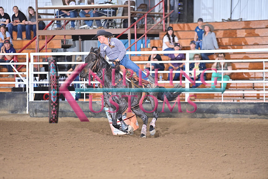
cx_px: 134
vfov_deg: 6.9
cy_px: 90
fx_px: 1489
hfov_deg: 10.3
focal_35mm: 200
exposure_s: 1/250
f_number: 3.2
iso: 1600
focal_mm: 200
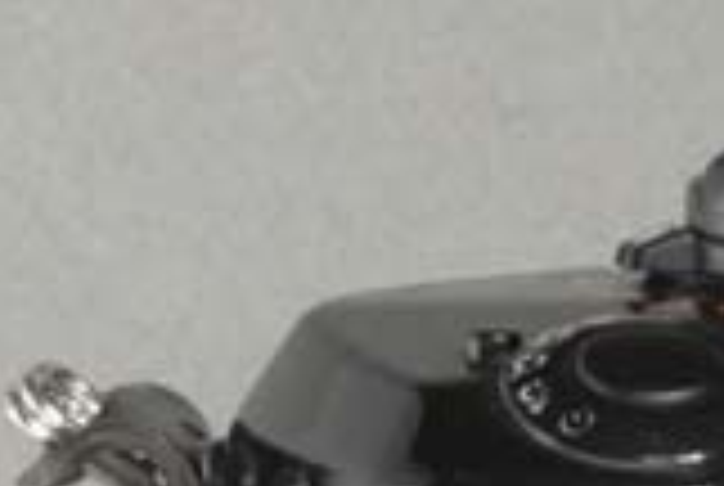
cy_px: 770
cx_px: 1569
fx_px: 4211
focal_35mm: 209
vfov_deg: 6.5
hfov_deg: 9.1
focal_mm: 28
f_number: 16
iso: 200
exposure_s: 1/10
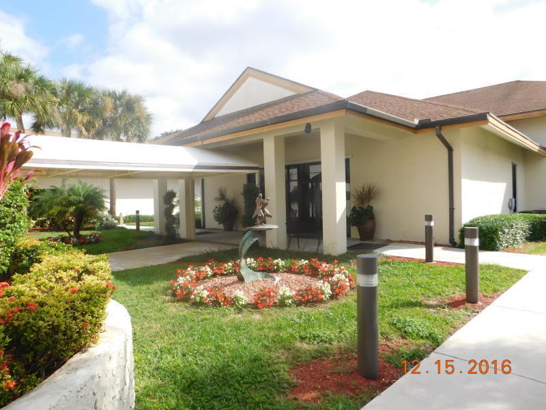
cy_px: 205
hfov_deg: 73.9
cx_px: 273
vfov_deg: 58.9
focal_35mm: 23
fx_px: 363
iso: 125
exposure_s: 1/1000
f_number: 3
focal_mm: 4
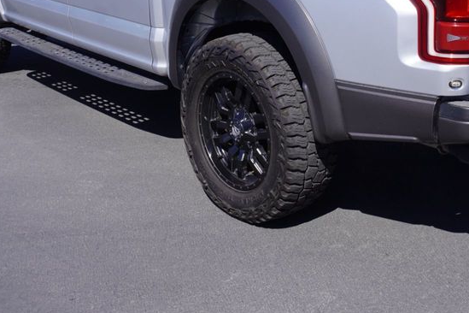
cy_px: 27
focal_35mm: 56
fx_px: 729
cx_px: 304
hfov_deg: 35.4
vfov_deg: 23.5
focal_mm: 20
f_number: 8
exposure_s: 1/250
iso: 100
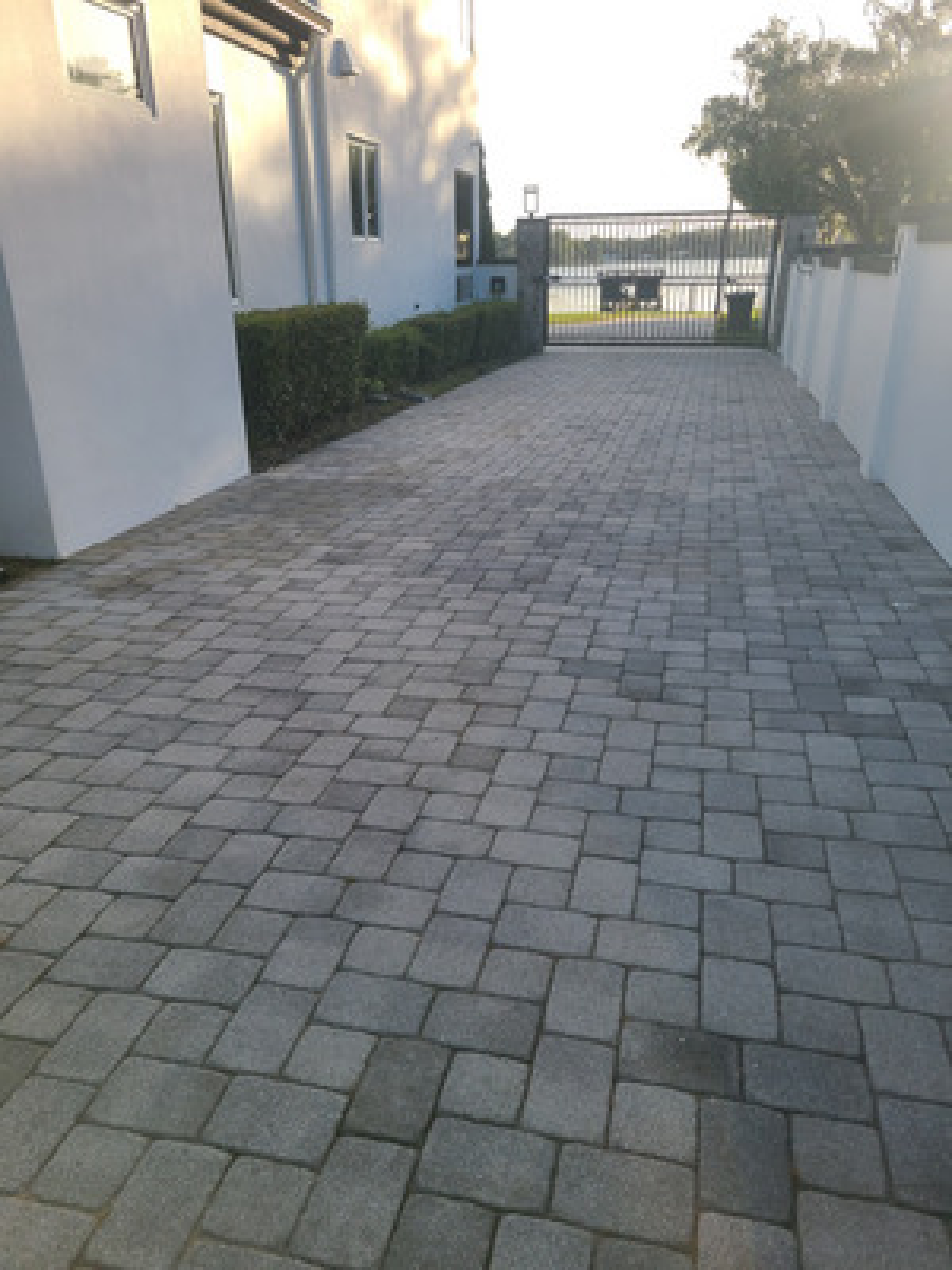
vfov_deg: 67.3
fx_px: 953
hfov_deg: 53.1
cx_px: 476
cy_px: 635
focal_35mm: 26
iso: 40
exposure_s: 1/912
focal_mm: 5.4
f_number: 1.8
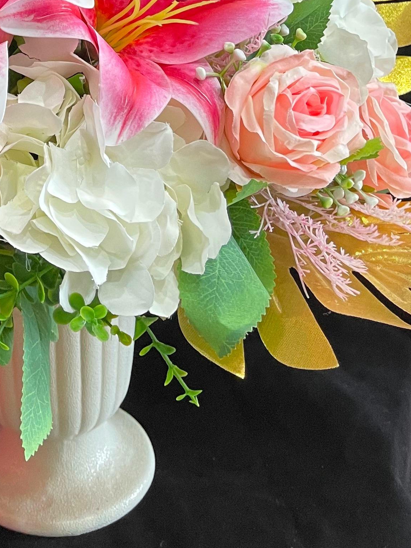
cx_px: 33
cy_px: -138
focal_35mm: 68
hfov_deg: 21.1
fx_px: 1077
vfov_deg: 25.2
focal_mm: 5.1
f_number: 1.6
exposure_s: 1/50
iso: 160
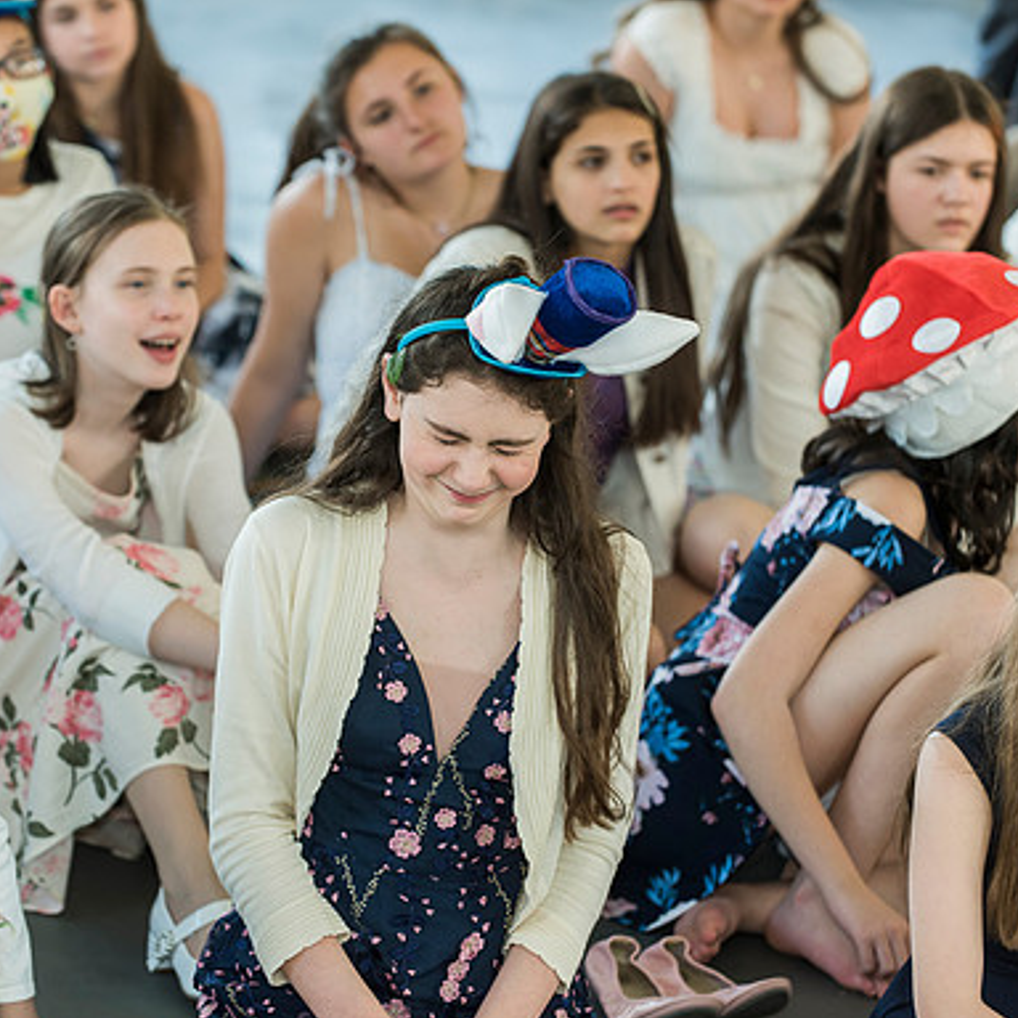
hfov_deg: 11.3
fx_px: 5124
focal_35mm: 154
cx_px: 445
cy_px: 510
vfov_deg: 11.3
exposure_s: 1/160
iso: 640
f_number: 4
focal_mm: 120
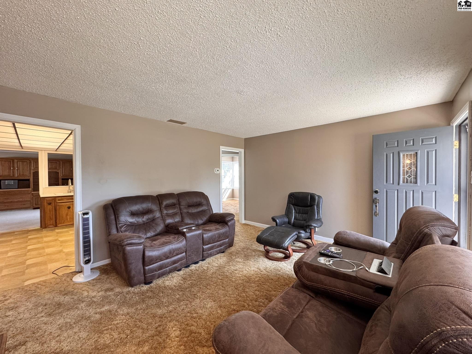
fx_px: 191
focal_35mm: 14
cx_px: 236
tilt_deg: -0.8
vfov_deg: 85.7
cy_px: 177
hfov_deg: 102.1
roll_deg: +0.3
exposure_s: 1/120
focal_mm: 2.22
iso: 250
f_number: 2.2
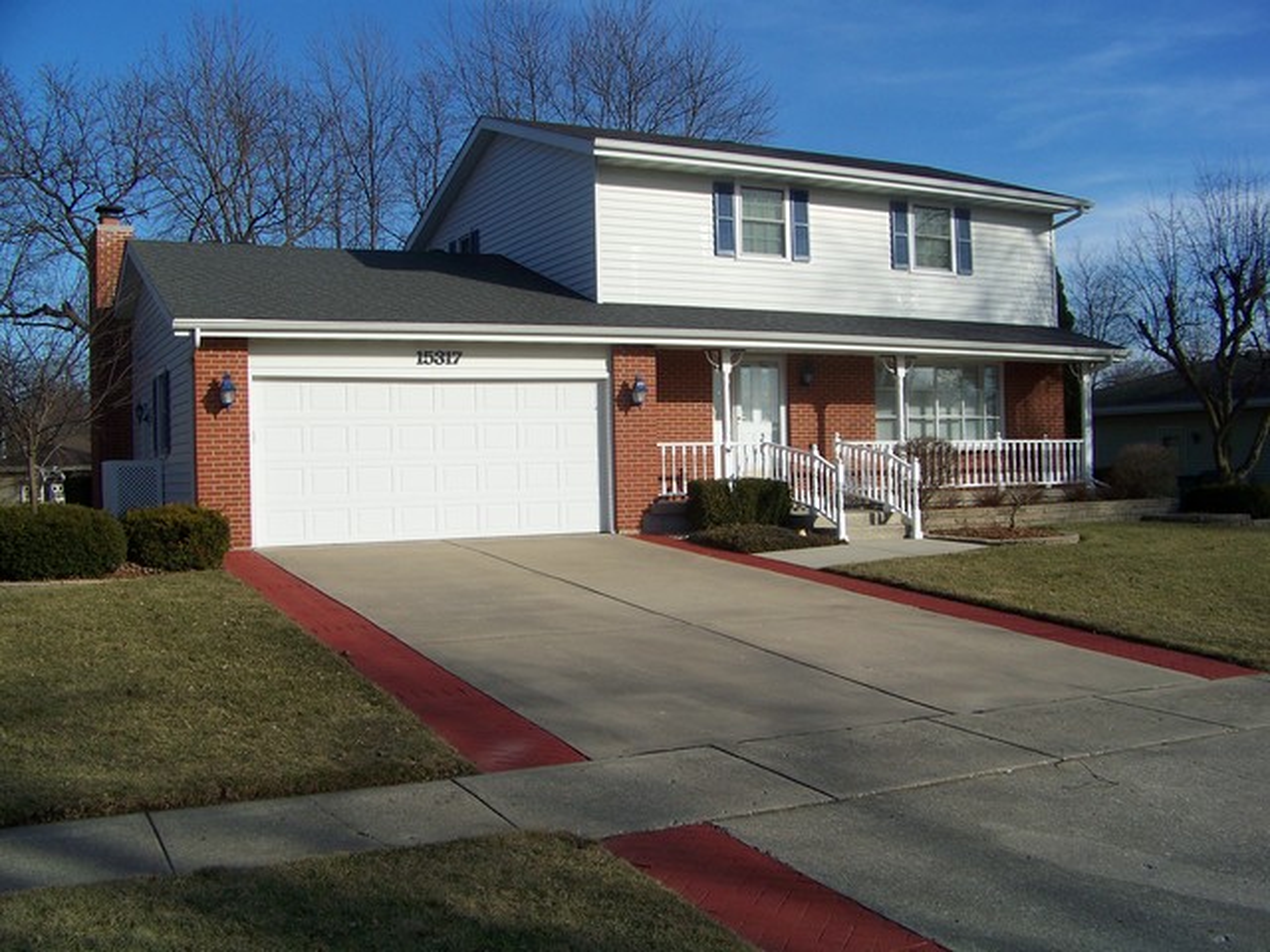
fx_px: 1321
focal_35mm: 36
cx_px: 635
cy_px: 476
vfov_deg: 39.7
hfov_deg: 51.4
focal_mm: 5.85
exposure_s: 1/640
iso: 64
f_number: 4
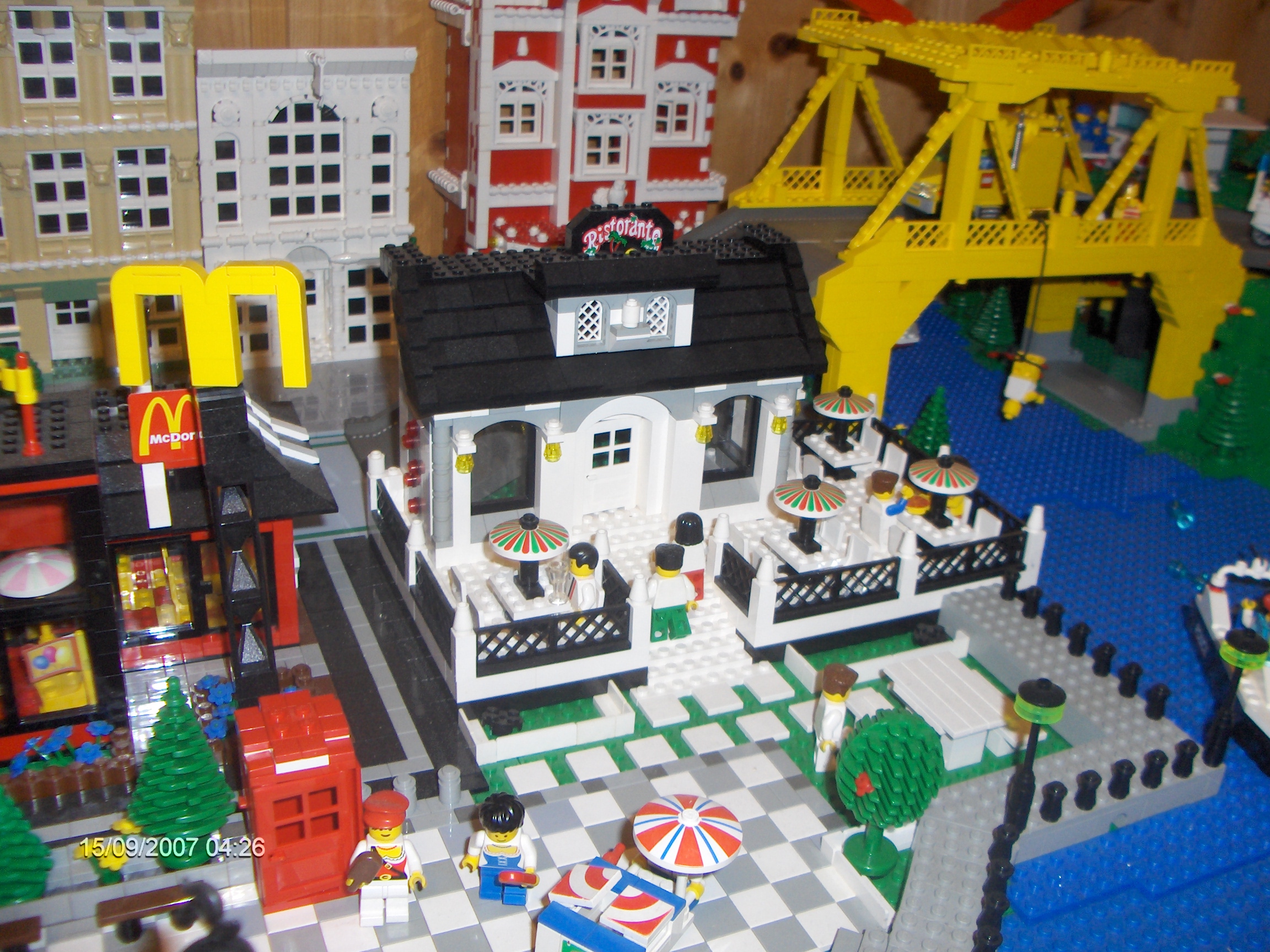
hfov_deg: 52.6
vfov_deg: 40.7
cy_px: 476
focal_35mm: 35
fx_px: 1284
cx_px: 635
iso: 100
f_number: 2.6
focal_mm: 5.8
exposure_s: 1/60
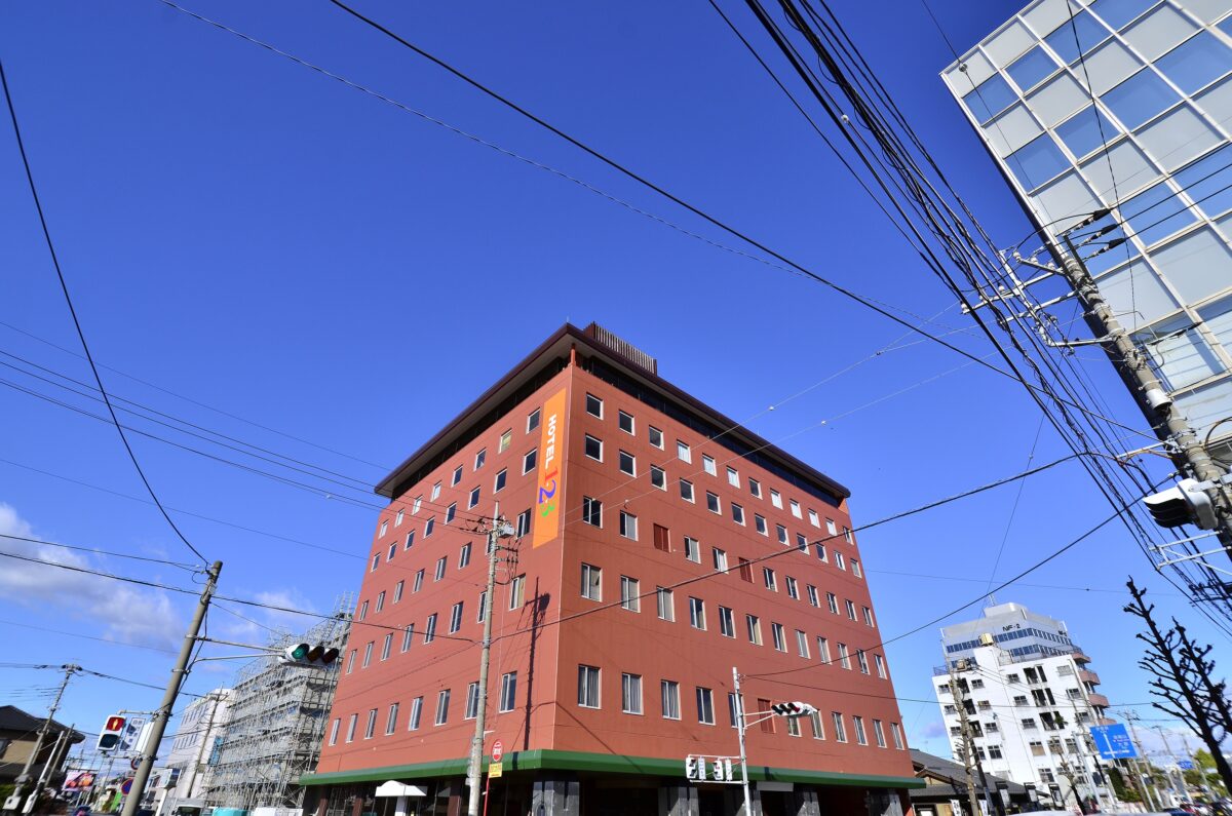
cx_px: 616
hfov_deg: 95.1
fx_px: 564
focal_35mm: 16
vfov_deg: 71.8
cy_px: 408
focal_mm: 11
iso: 100
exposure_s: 1/400
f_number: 8
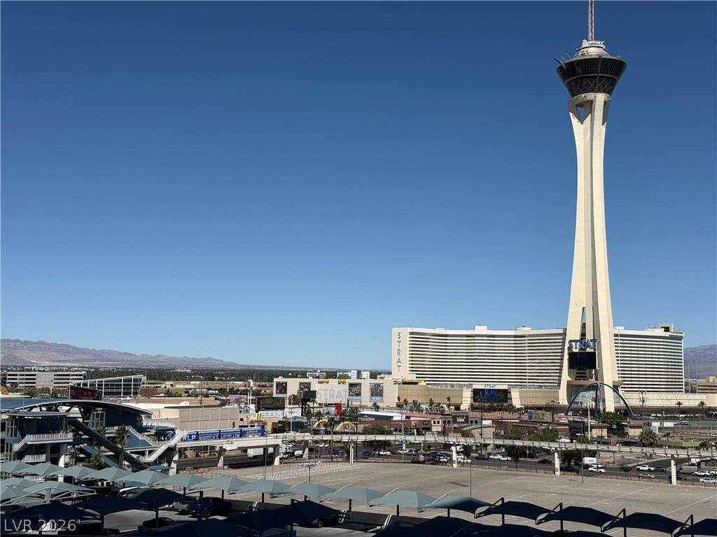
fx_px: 994
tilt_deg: +7.1
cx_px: 358
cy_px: 268
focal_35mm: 48
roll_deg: +0.0
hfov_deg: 39.7
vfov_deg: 30.3
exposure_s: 1/9901
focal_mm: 6.76
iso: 64
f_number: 1.78
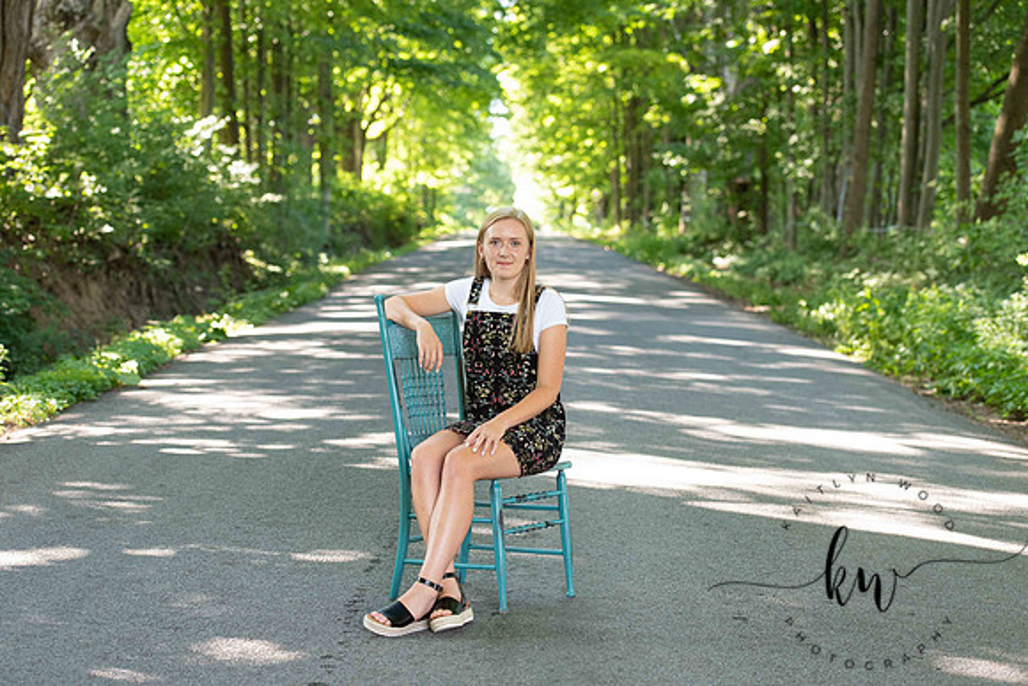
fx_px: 2228
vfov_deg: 17.5
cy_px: 343
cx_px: 514
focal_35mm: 78
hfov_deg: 26.0
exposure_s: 1/200
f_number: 3.5
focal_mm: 78
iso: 640
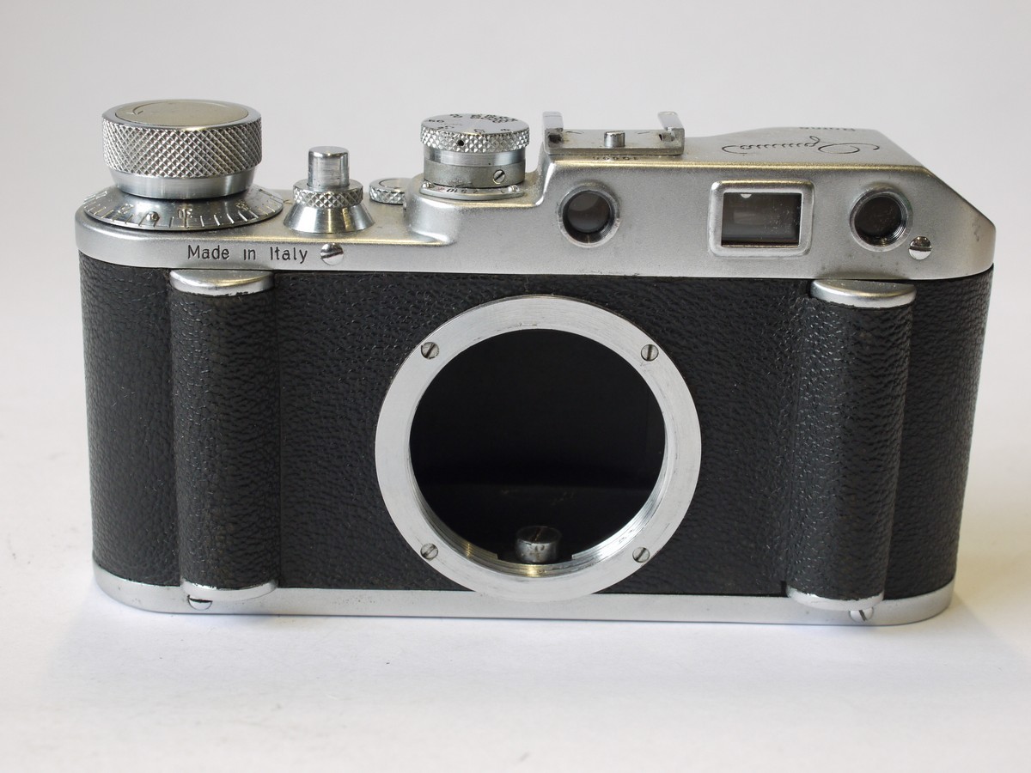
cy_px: 386
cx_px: 516
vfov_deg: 24.4
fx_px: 1787
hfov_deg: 32.2
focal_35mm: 60
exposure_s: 1/50
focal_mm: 30
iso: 400
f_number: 8
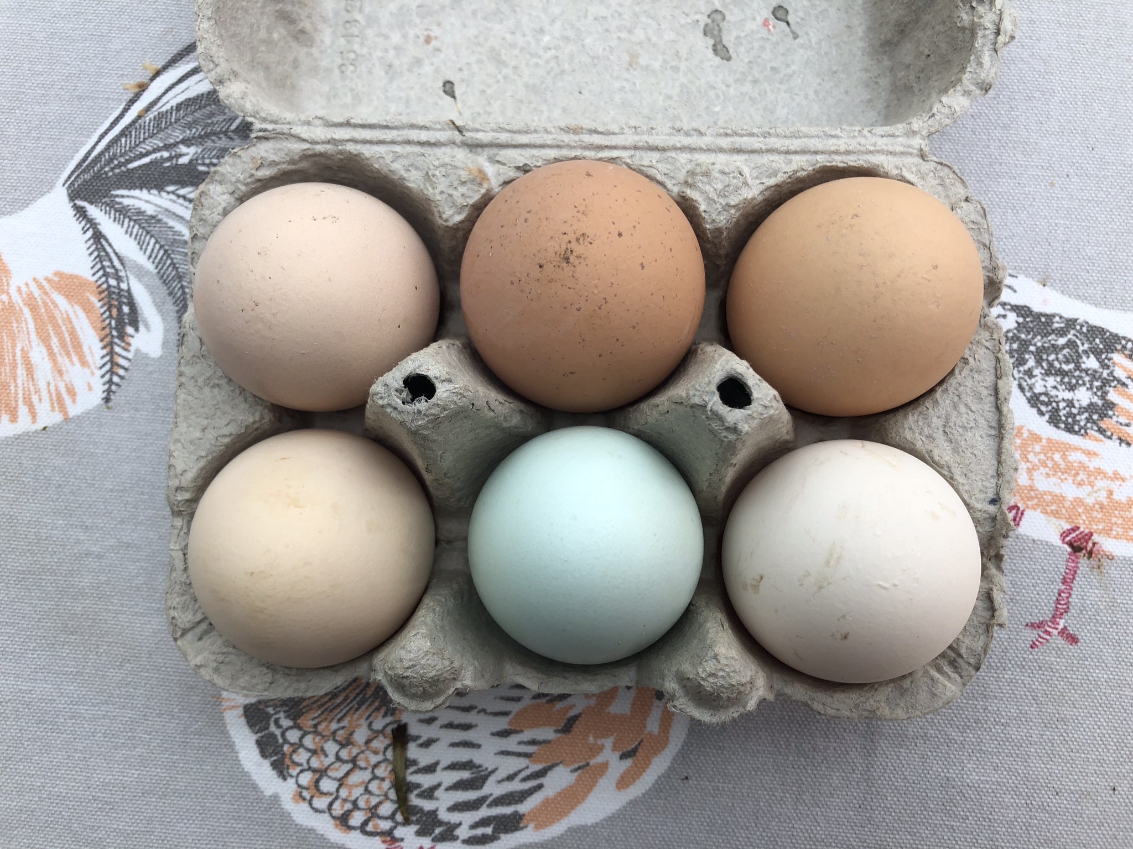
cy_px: 424
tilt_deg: -83.1
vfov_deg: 49.7
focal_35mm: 28
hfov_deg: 63.4
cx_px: 566
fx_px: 916
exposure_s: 1/322
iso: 20
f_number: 1.8
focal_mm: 3.99
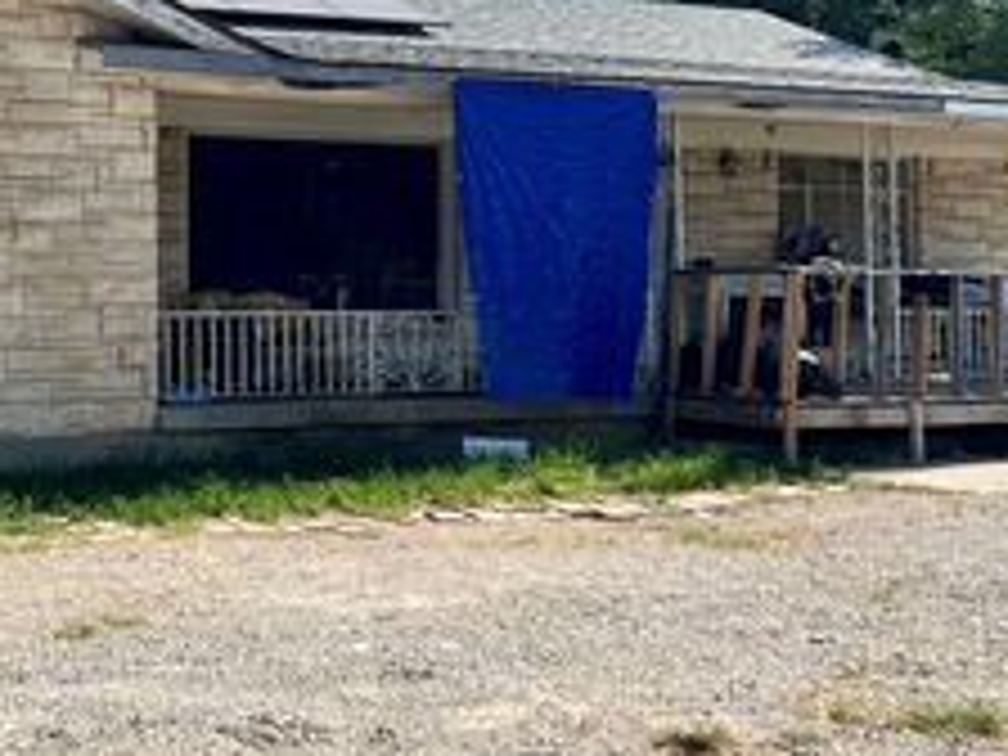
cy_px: 254
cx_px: 220
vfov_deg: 25.1
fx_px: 1689
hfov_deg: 32.4
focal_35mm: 58
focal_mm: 5.7
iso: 50
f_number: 1.5
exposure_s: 1/4444
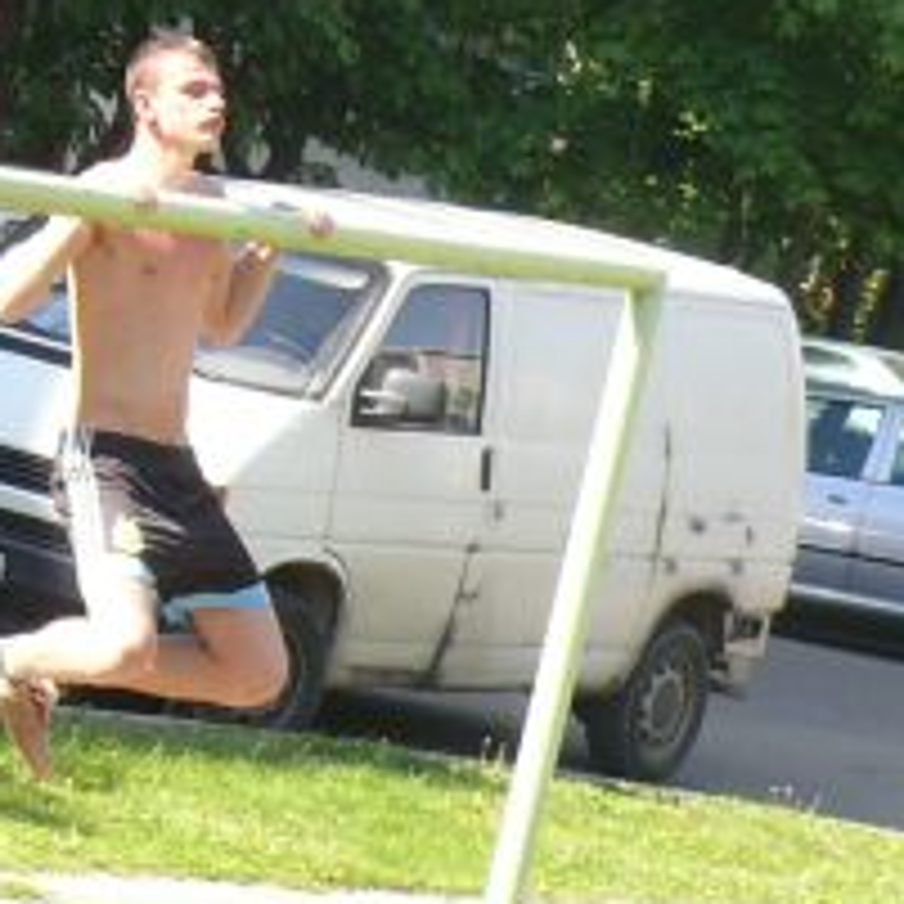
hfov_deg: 6.3
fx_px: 8155
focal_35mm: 276
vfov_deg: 6.3
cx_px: -346
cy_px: 355
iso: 100
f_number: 4
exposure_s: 1/250
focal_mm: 14.1
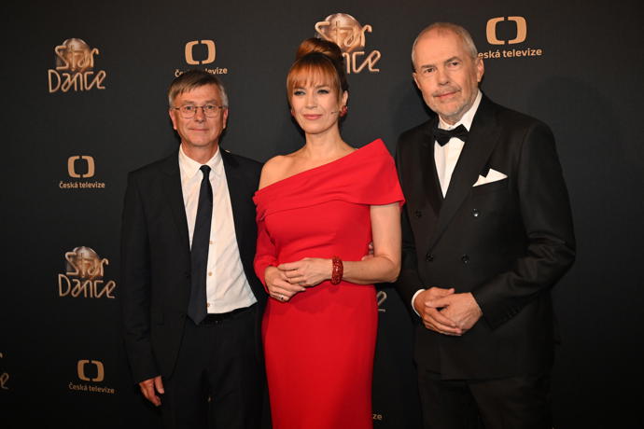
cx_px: 322
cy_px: 214
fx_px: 930
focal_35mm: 52
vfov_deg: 26.0
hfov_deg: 38.2
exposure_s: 1/200
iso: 4000
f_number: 4.5
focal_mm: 52
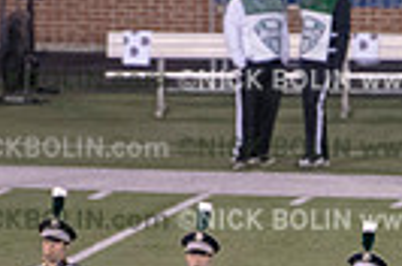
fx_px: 9748
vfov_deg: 1.6
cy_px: 570
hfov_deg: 2.4
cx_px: 408
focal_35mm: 875
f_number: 3.2
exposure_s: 1/1250
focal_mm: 200
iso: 5000
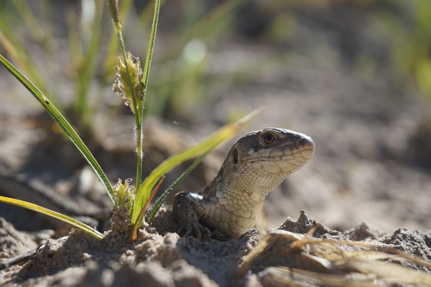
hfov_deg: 27.0
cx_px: 216
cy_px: 144
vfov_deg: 18.2
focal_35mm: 75
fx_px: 897
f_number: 7.1
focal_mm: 50
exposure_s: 1/320
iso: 100
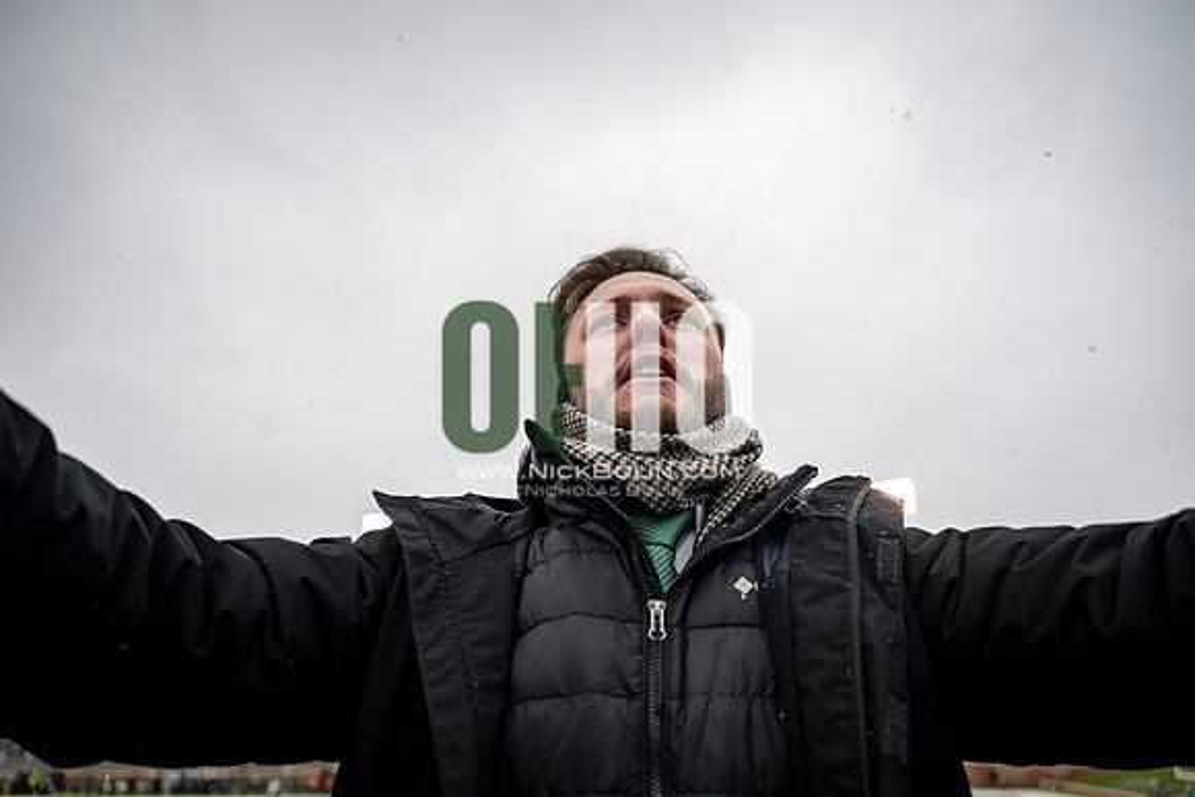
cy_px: 398
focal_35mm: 24
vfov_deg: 53.2
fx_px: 797
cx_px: 598
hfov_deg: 73.7
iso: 160
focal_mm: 24
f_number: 2.8
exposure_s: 1/500
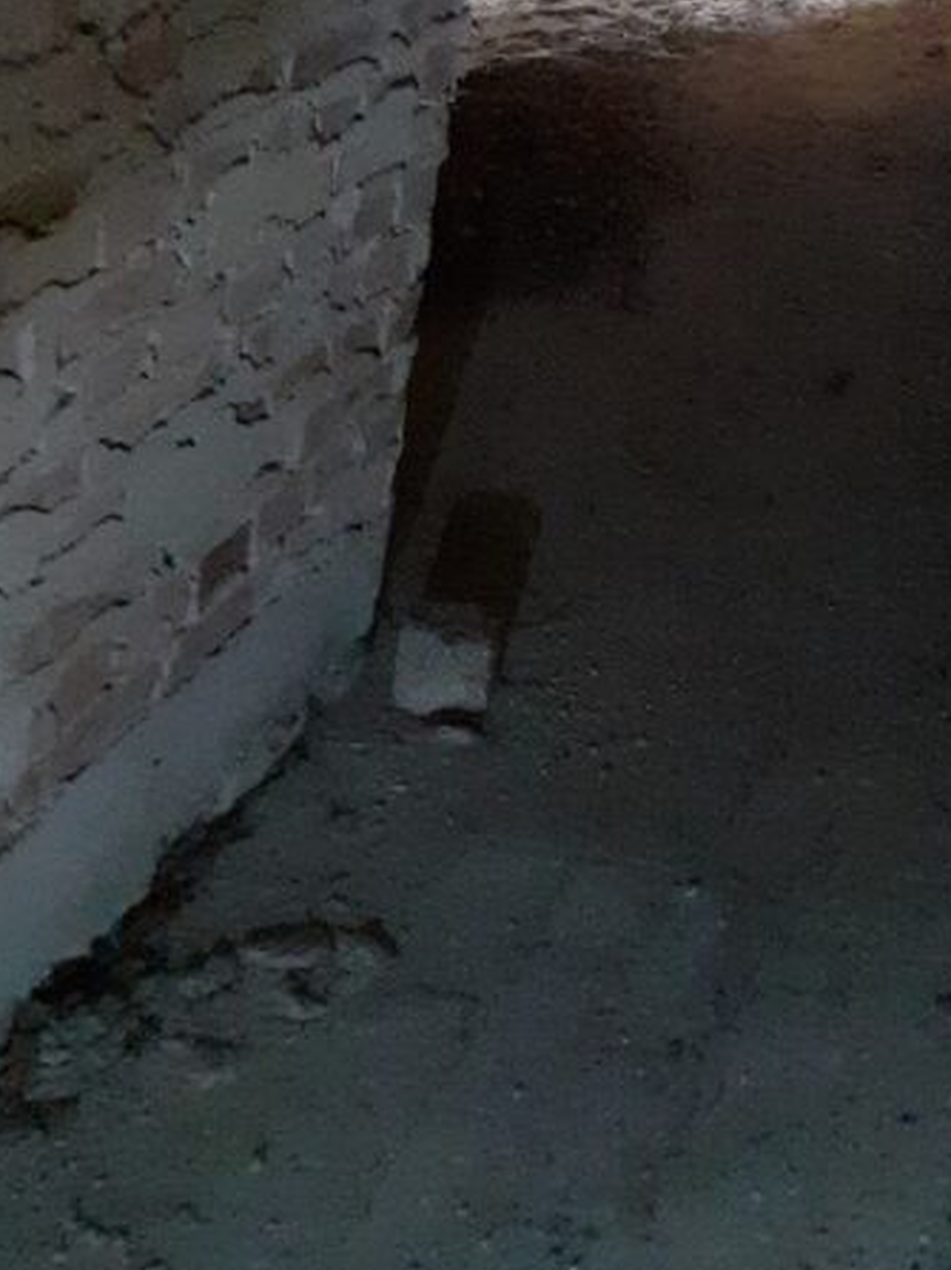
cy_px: -145
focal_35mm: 62
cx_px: 760
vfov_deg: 28.2
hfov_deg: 23.3
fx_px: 2273
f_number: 1.9
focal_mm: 3.6
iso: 1250
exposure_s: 1/14
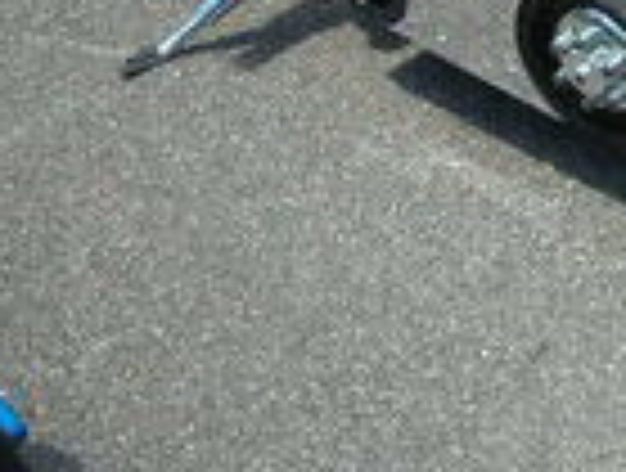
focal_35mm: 109
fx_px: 1976
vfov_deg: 13.2
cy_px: -112
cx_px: 662
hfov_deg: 17.5
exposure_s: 1/428
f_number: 3.2
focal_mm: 6.3
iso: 50
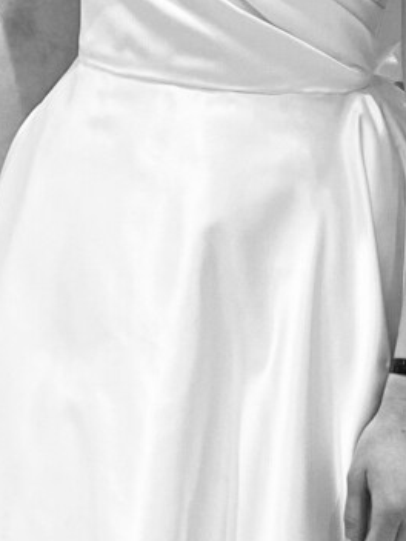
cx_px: 337
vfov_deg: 27.1
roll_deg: -2.9
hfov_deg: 20.4
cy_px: 148
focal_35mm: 71
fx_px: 1110
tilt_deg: -7.7
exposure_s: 1/100
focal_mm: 4.25
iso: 125
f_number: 1.8
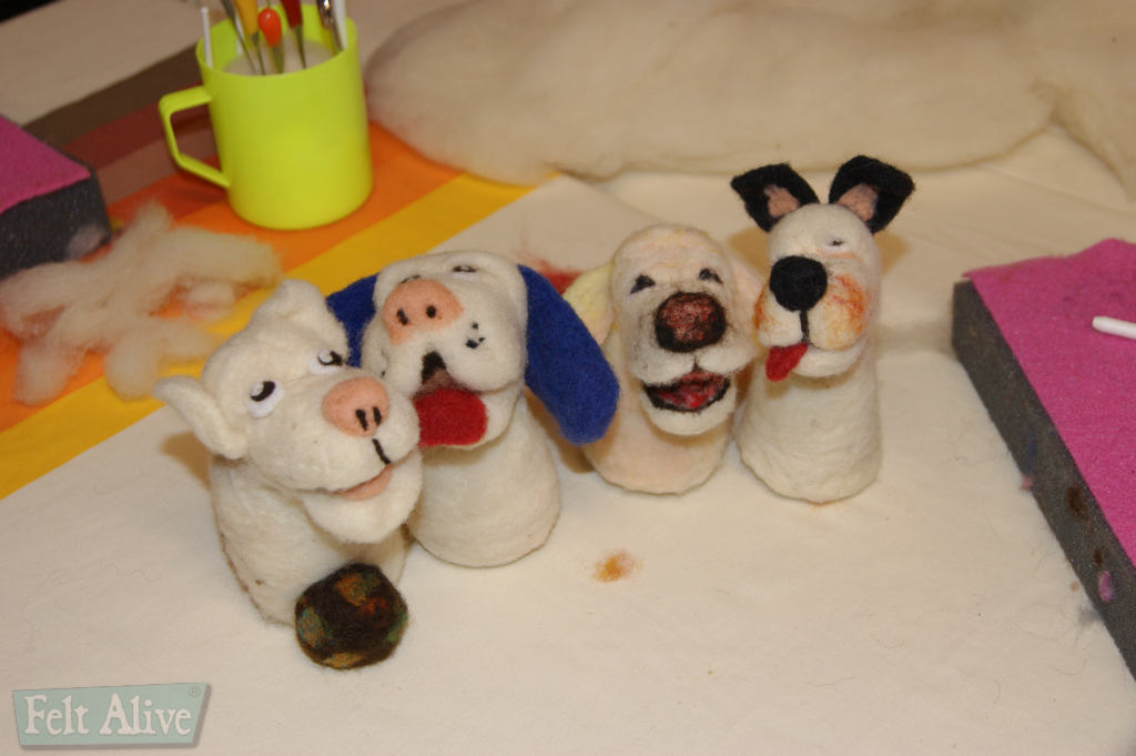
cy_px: 378
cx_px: 568
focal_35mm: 52
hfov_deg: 37.9
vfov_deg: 25.7
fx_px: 1655
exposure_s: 1/60
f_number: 5.6
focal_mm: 35
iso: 400
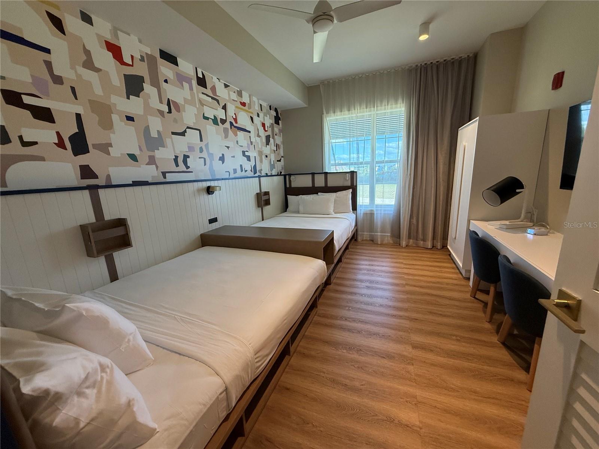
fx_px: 242
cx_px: 300
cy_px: 224
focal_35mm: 14
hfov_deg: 102.1
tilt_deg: -12.7
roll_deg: +2.9
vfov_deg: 85.7
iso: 200
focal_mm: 2.22
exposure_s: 1/120
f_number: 2.2
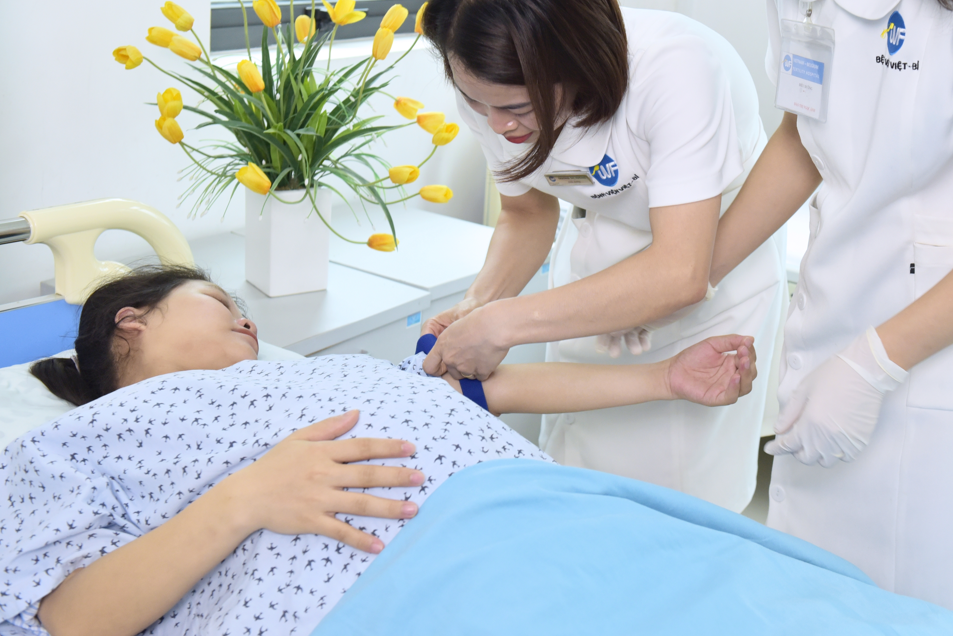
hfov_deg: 36.0
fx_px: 1457
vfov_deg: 24.5
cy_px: 214
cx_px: 613
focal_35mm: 55
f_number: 4
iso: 1000
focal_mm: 40
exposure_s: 1/250
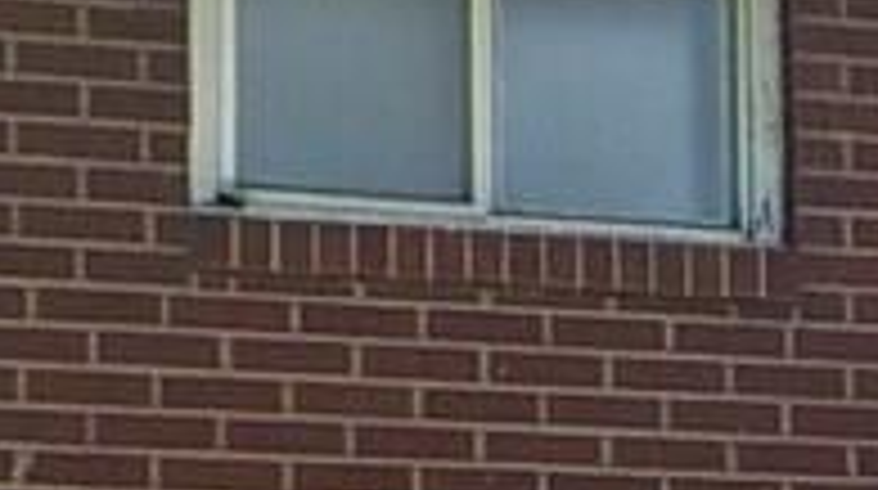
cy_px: 764
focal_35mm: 172
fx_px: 3998
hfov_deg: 12.0
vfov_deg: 6.9
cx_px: 1315
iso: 125
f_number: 3.3
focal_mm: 4.1
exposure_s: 1/500
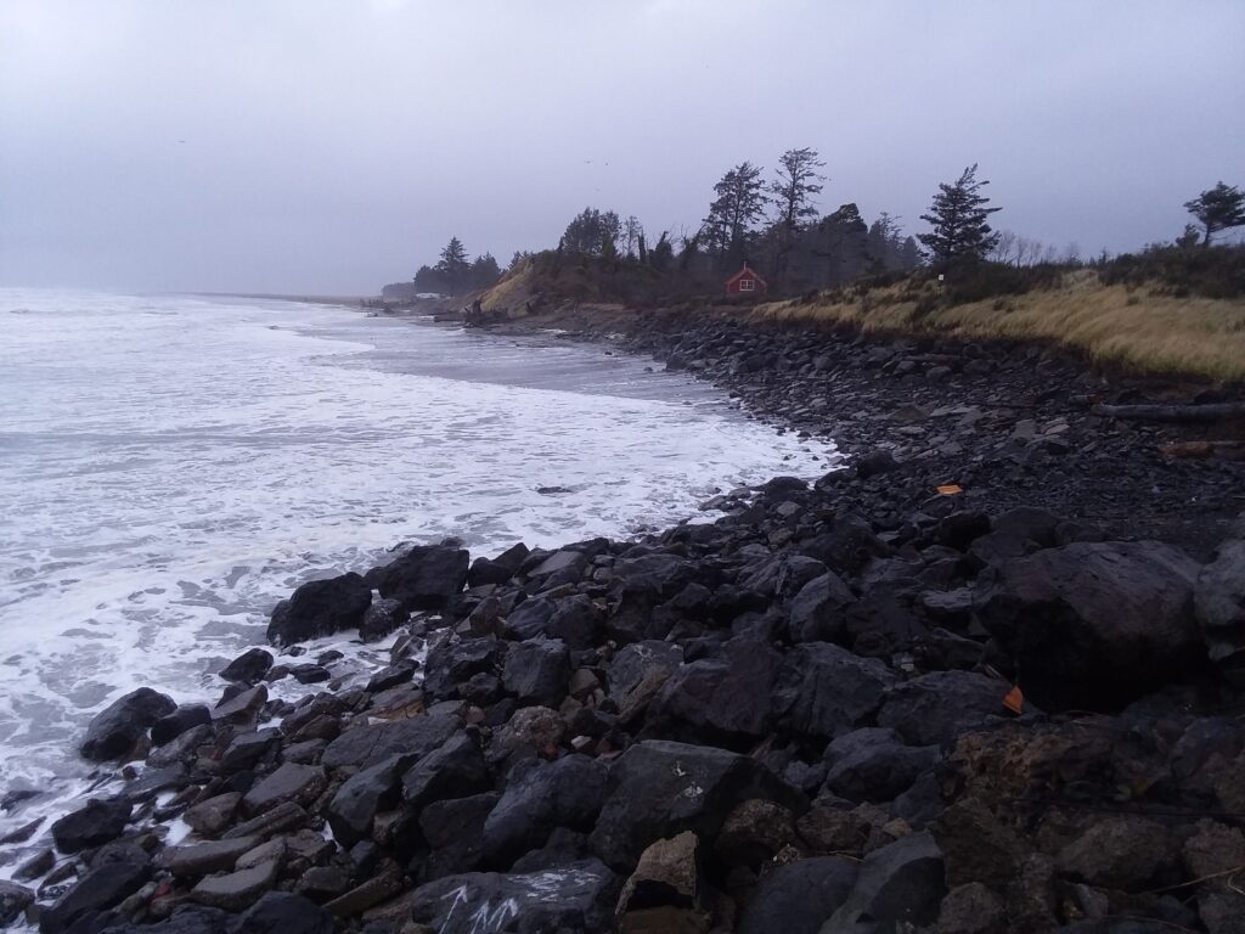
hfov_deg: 65.3
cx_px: 622
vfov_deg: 51.4
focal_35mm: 27
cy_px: 467
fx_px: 971
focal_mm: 2.91
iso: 50
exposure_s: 1/60
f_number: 1.9
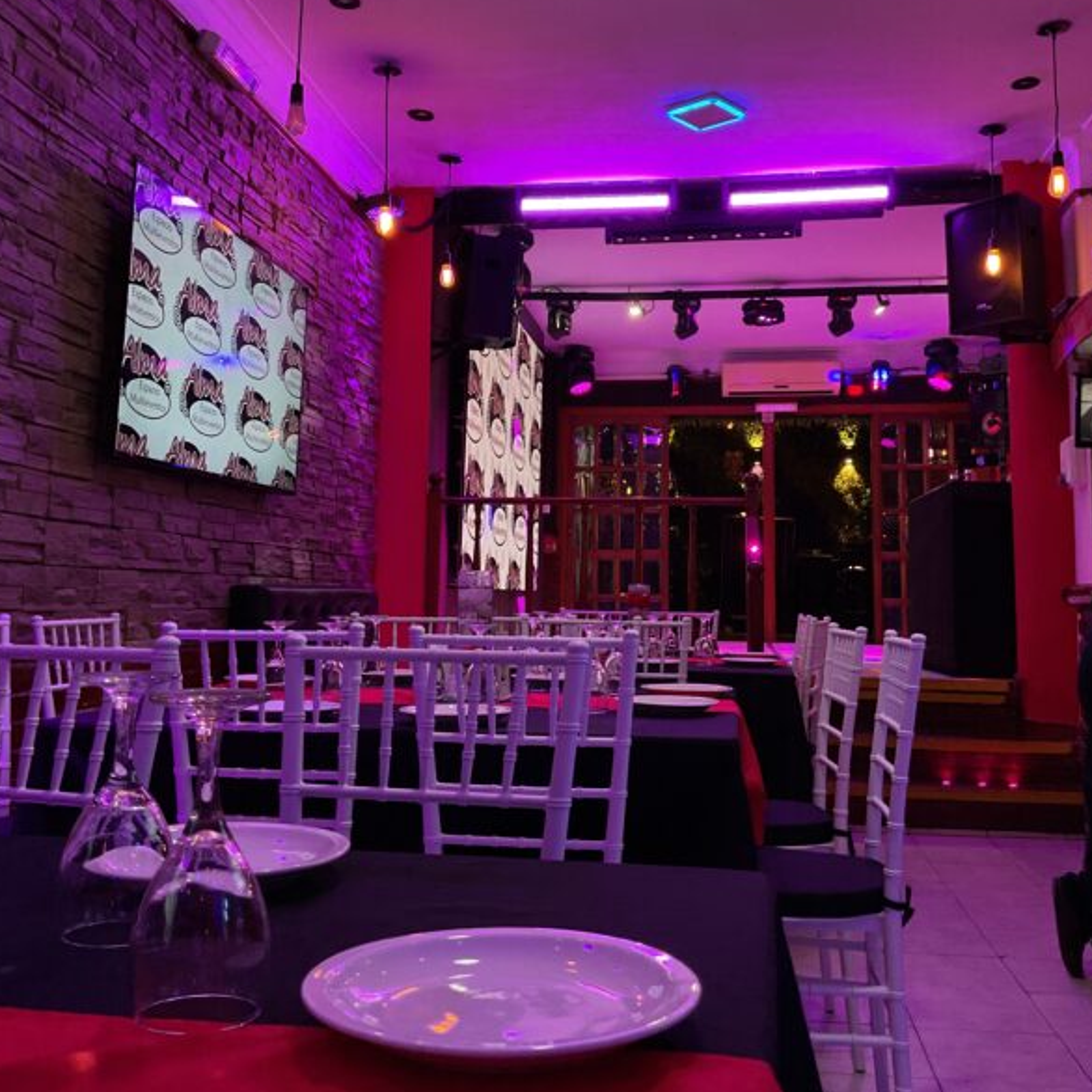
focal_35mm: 35
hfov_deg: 47.2
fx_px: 1249
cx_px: 546
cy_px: 449
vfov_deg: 47.0
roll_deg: -0.4
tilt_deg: +5.5
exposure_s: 1/60
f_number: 1.8
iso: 160
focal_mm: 3
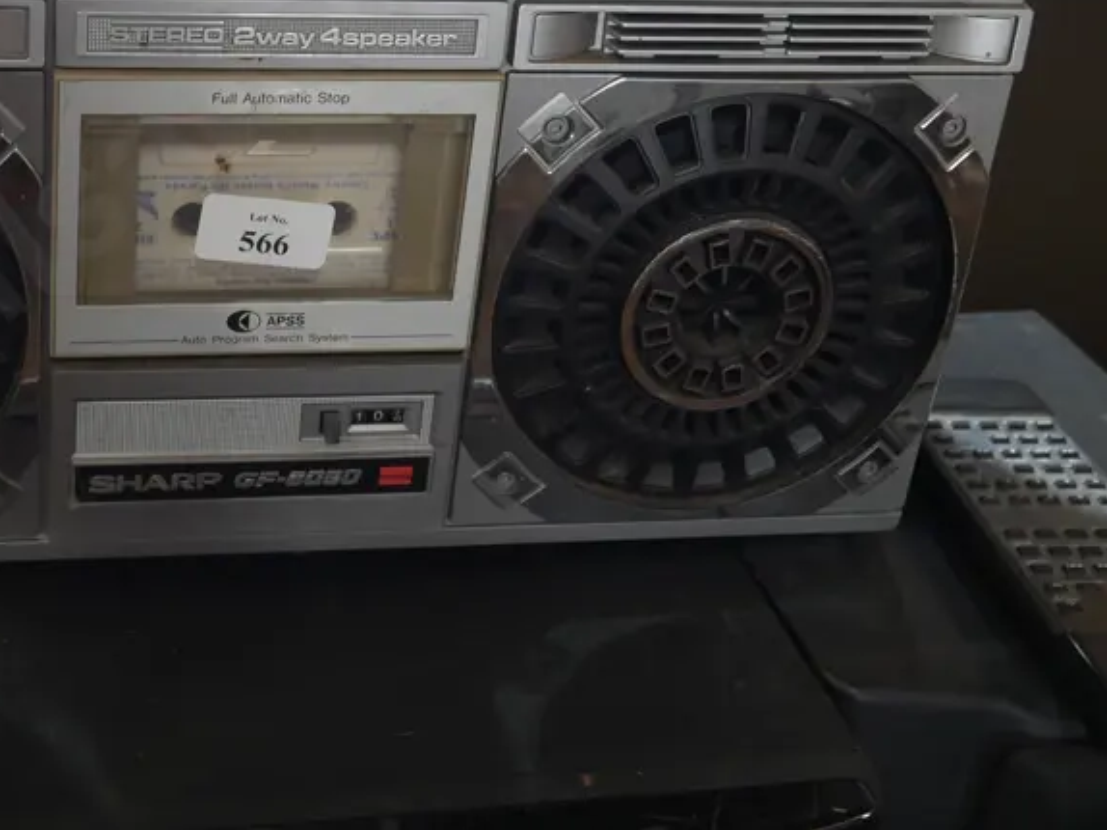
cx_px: 243
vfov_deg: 28.0
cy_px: 90
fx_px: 1598
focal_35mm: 50
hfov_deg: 37.0
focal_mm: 14
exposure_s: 1/60
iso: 500
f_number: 4.5
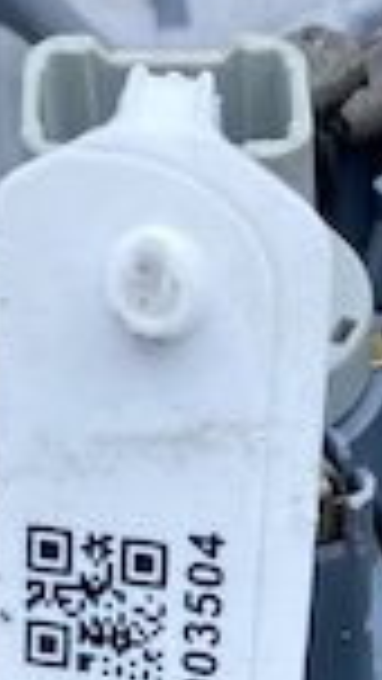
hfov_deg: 9.9
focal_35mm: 120
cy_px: 1090
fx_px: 2160
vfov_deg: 16.0
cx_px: 517
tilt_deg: -45.8
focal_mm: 4.25
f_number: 1.8
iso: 32
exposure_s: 1/462
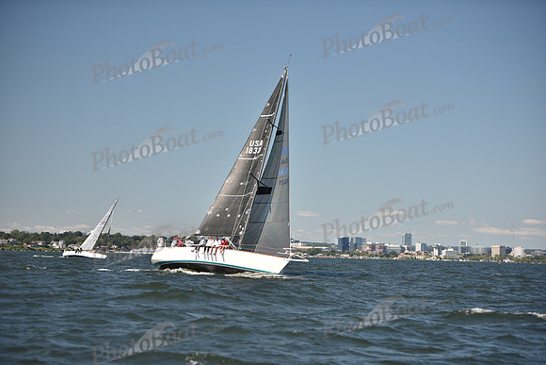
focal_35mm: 100
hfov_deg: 20.4
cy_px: 182
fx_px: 1517
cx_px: 273
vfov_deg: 13.7
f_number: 2.8
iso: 250
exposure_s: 1/1600
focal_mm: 100
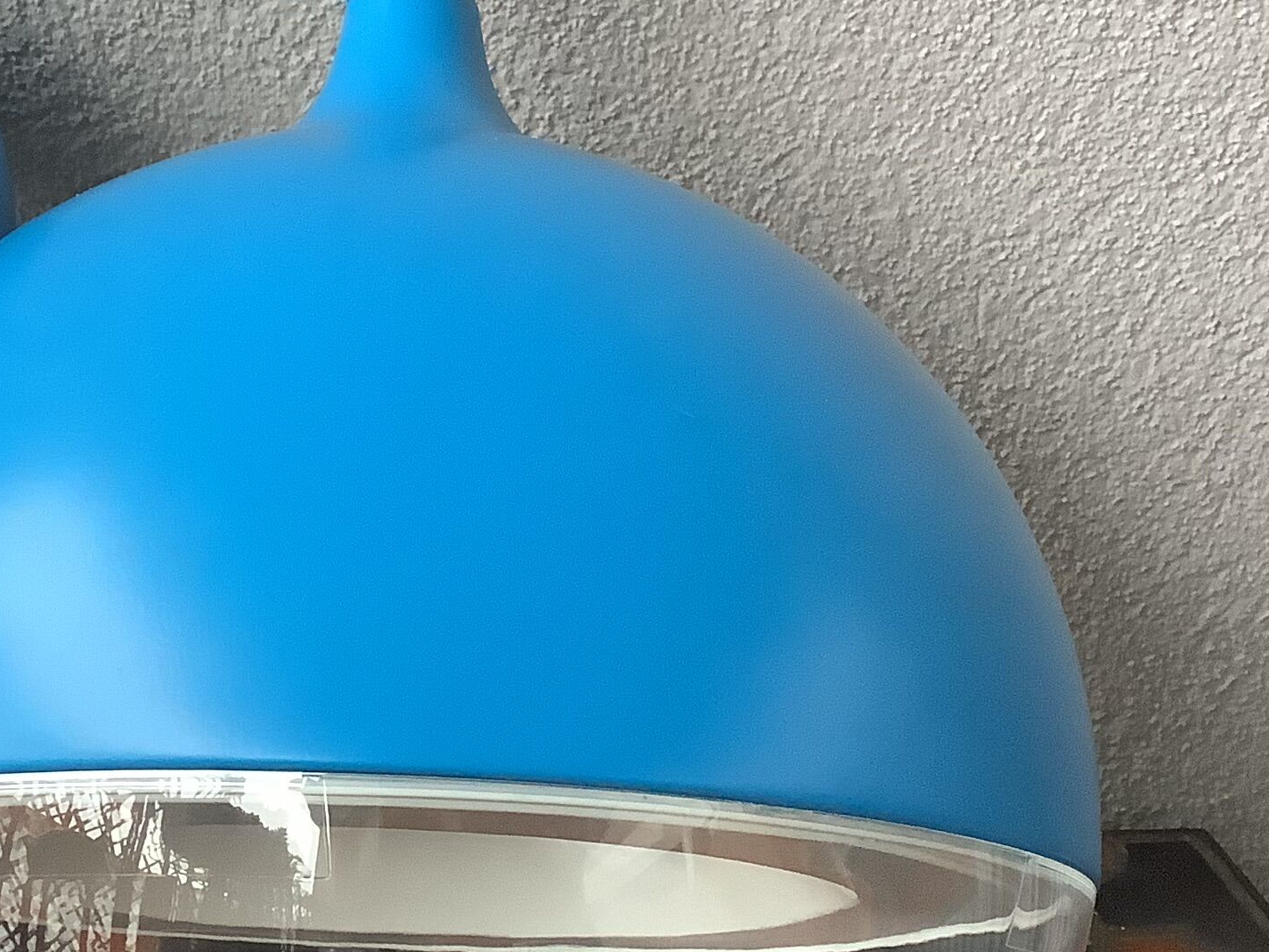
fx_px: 2603
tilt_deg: -25.8
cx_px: 280
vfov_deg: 20.7
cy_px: 545
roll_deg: -1.3
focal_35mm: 71
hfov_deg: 26.9
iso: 250
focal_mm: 3.3
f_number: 2.4
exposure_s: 1/60
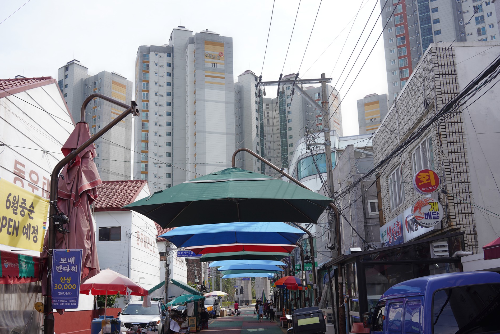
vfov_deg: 35.9
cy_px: 174
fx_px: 514
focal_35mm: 37
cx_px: 254
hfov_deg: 51.9
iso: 100
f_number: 9
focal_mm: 35
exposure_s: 1/100
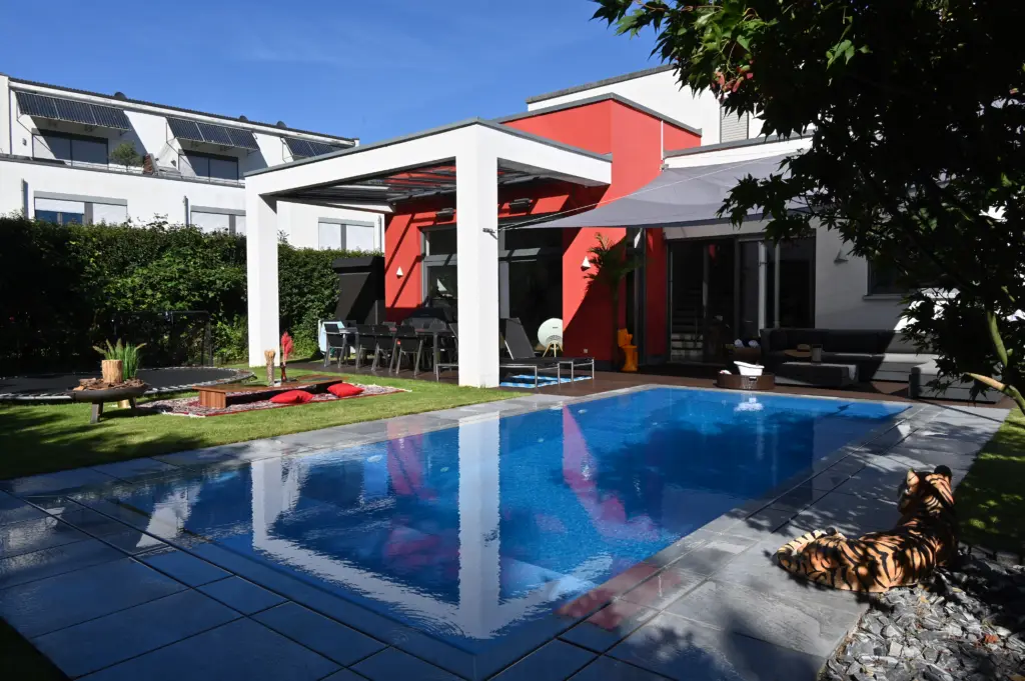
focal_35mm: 26
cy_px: 340
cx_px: 512
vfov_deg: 50.3
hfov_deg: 70.5
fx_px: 725
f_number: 14
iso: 160
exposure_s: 1/200
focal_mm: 25.5
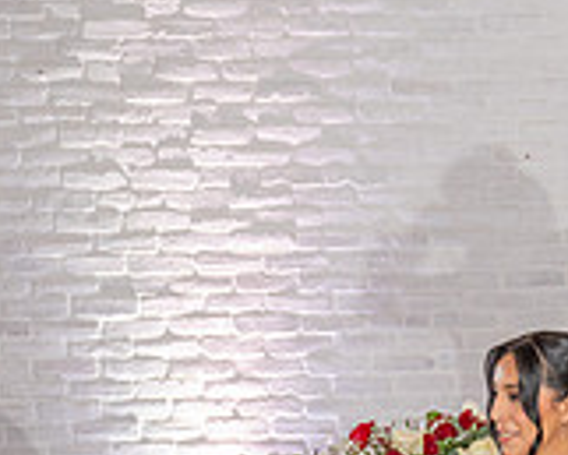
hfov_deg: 12.8
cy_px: 633
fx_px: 2439
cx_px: 780
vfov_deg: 10.4
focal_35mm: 145
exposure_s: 1/200
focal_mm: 43
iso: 2000
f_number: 3.5
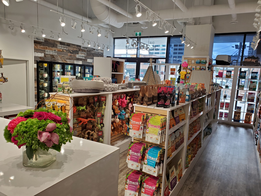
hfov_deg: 67.3
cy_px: 98
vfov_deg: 53.1
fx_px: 196
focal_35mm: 26
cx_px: 130
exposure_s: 1/120
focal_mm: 4.3
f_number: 2.4
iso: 100
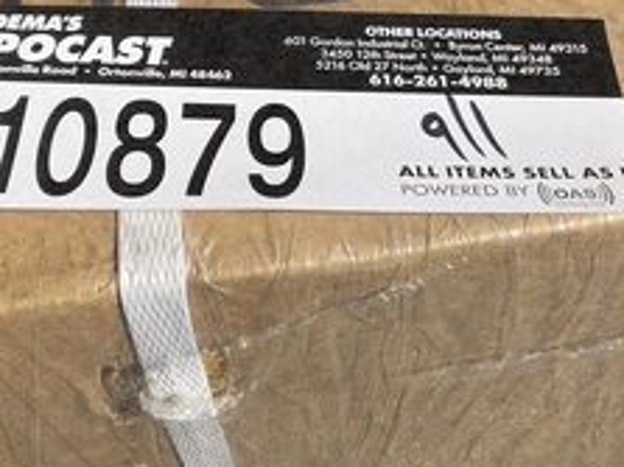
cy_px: 76
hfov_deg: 36.4
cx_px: 201
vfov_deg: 27.3
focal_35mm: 52
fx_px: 937
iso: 25
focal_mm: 3
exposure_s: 1/2320
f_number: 1.8
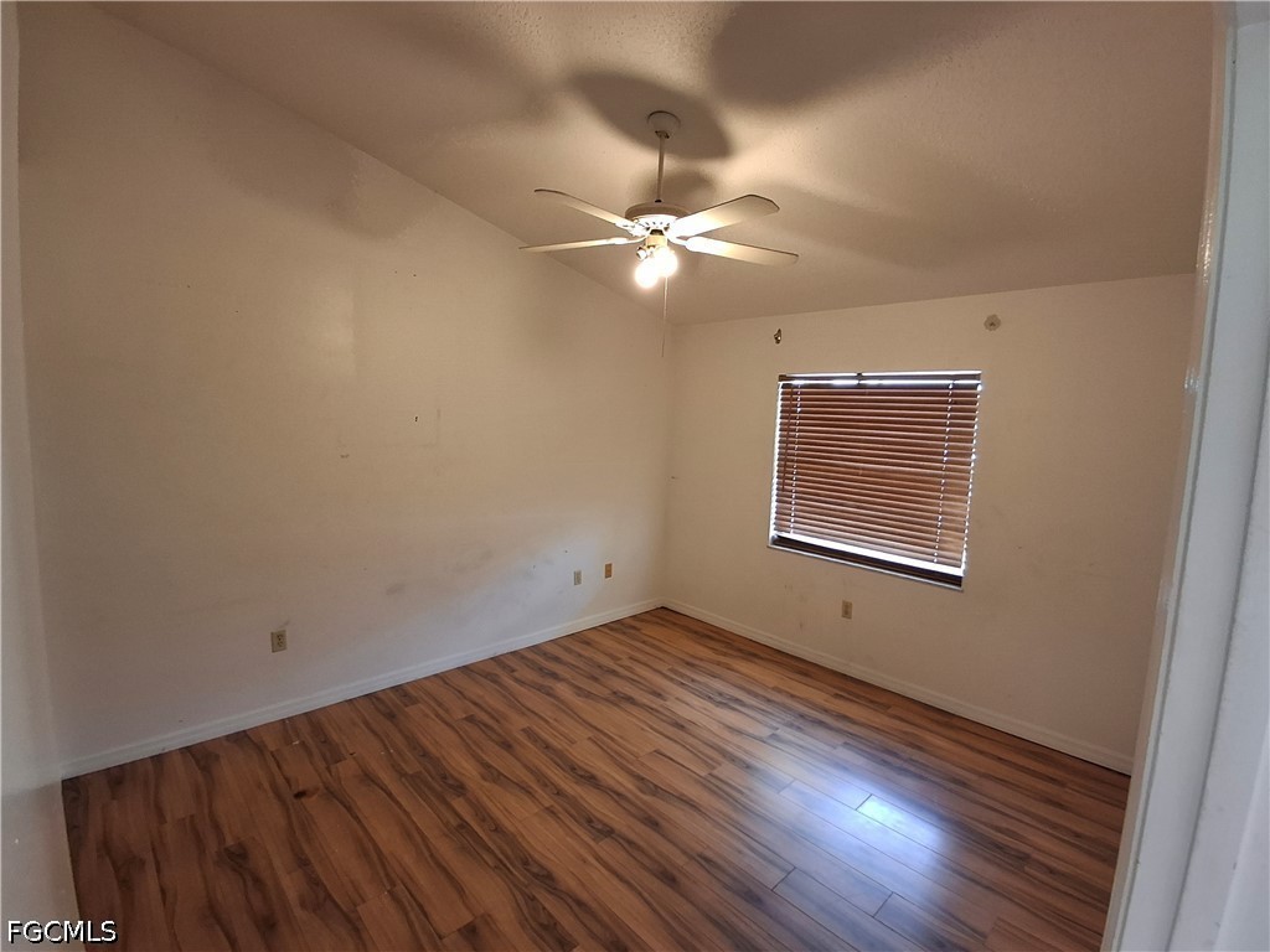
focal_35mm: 16
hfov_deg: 94.5
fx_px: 587
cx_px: 635
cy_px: 476
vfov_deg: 78.1
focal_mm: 1.64
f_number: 2.2
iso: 125
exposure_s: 1/40
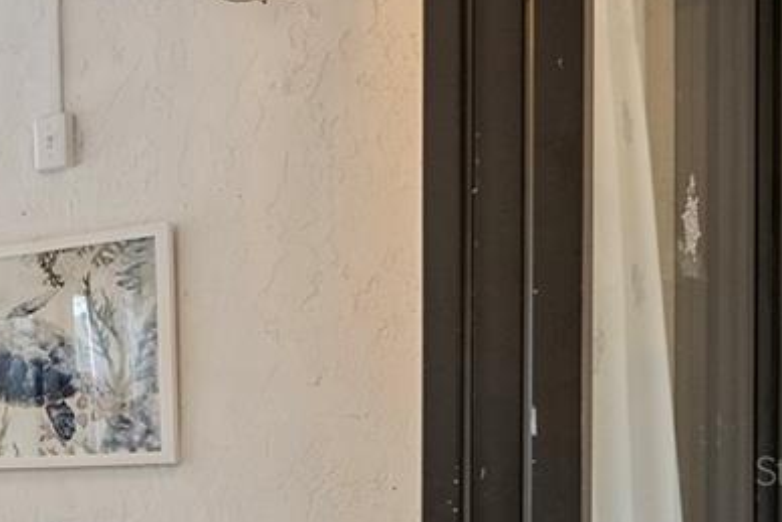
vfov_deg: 20.2
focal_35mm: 66
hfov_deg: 20.2
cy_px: 470
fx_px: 1434
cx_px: -677
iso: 400
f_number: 8
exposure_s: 1/2.5
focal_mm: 16
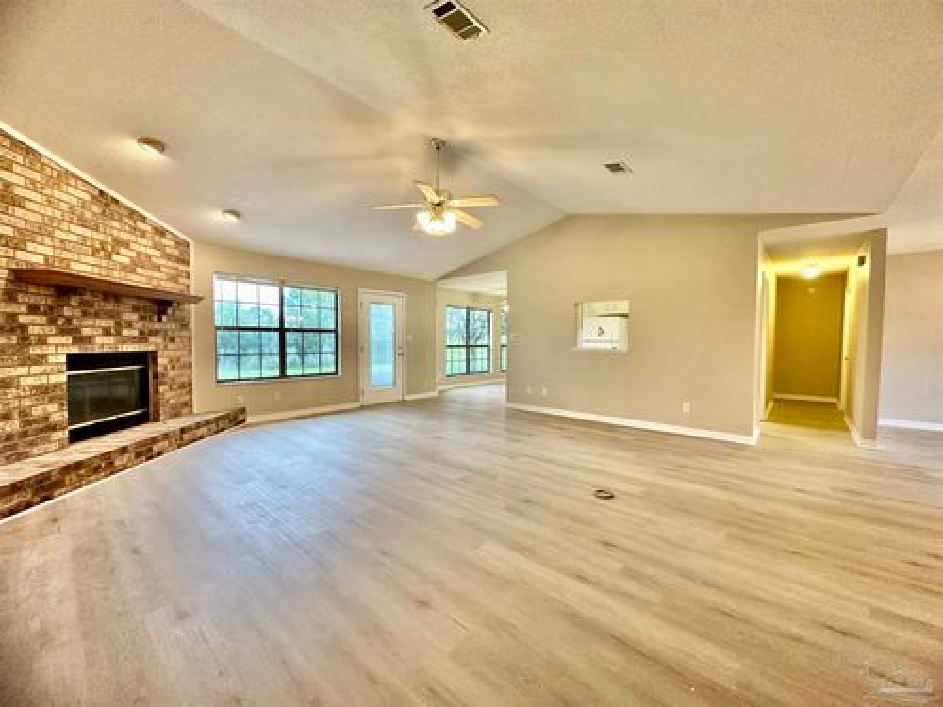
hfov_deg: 102.1
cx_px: 472
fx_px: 381
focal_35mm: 14
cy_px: 354
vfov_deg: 85.7
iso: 250
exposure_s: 1/120
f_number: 2.2
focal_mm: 2.22
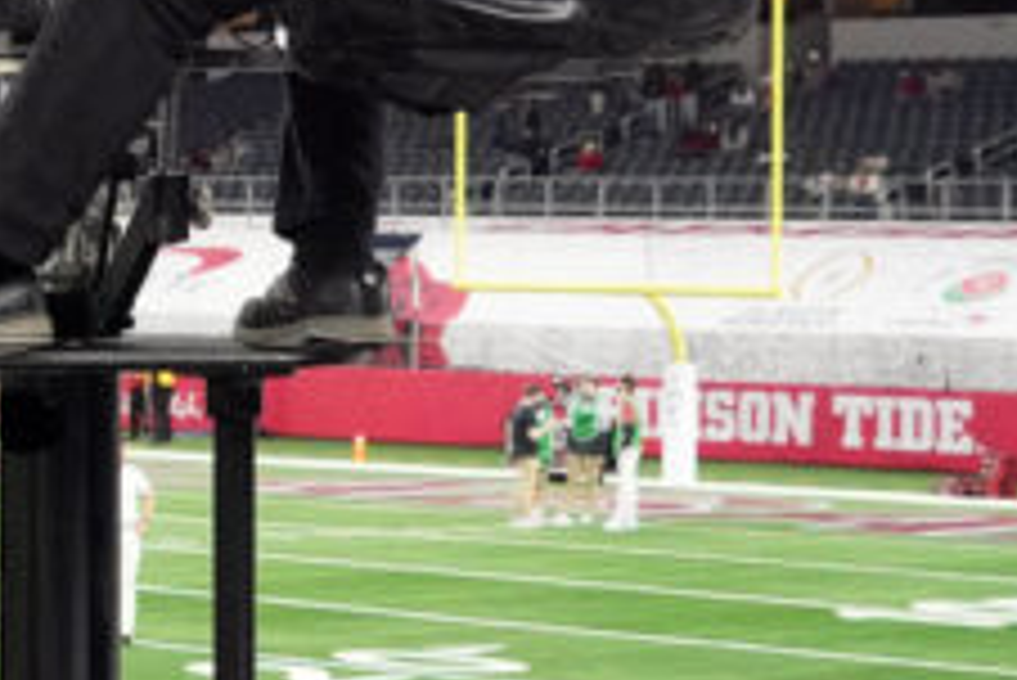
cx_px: -225
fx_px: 4325
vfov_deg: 9.0
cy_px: 77
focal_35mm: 153
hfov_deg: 13.0
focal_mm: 45
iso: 12800
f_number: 6.3
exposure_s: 1/800
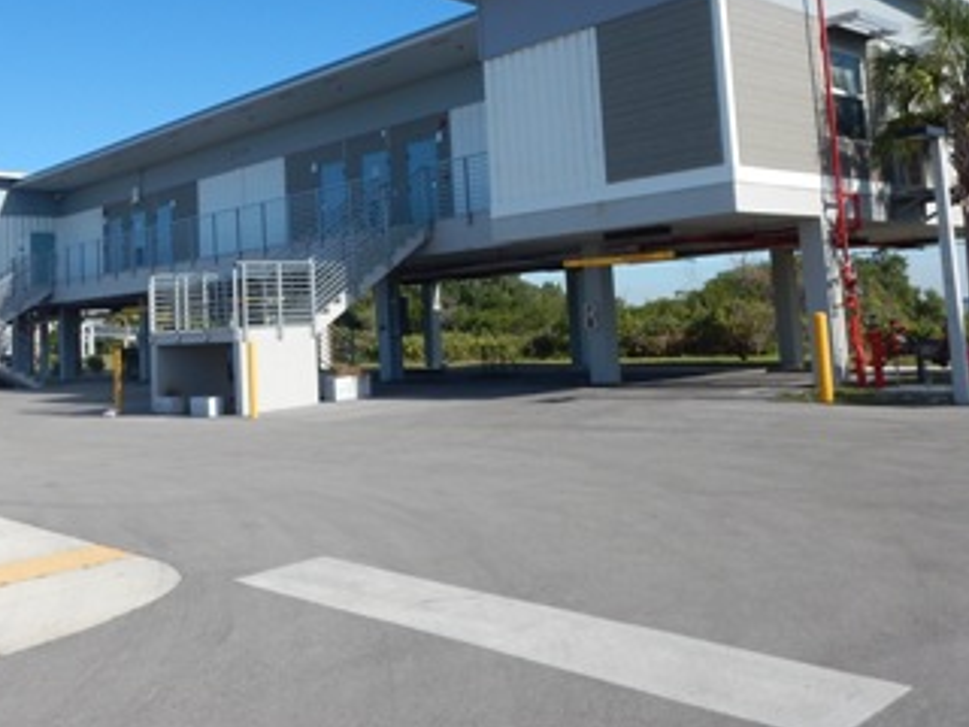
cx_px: 415
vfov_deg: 38.9
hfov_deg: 51.2
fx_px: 1008
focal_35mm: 36
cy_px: 212
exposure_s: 1/1000
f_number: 4.1
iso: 125
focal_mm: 4.3
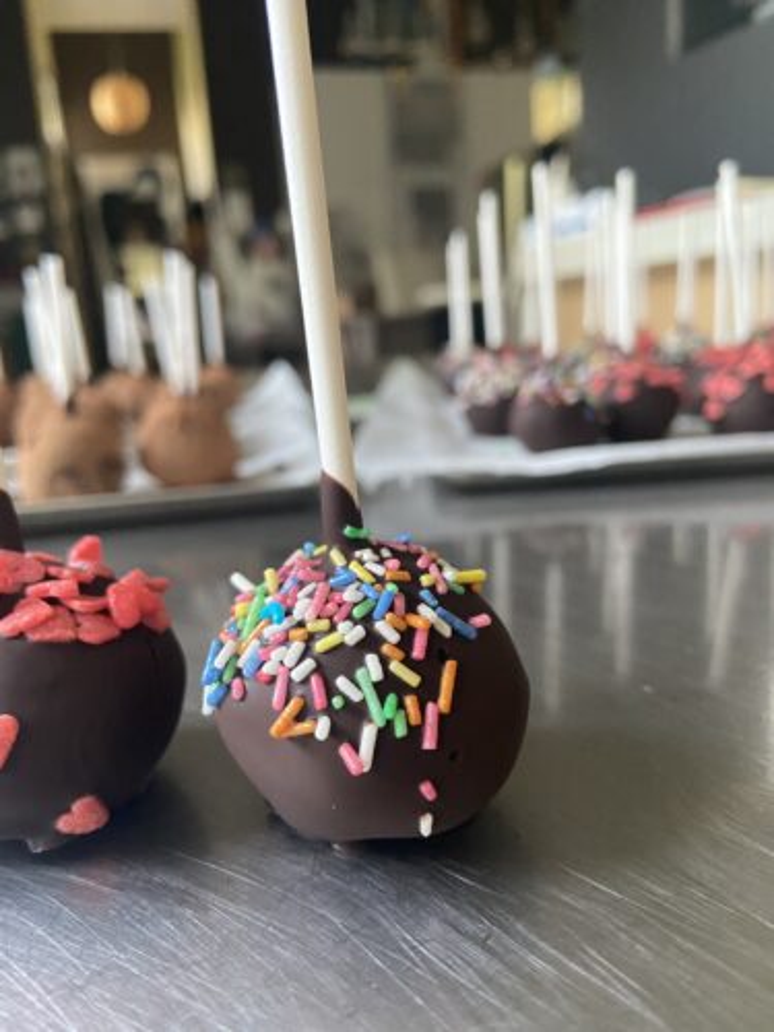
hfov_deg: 54.9
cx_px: 387
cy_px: 516
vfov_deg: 69.4
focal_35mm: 25
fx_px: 745
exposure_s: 1/60
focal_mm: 4.25
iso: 320
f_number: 1.8
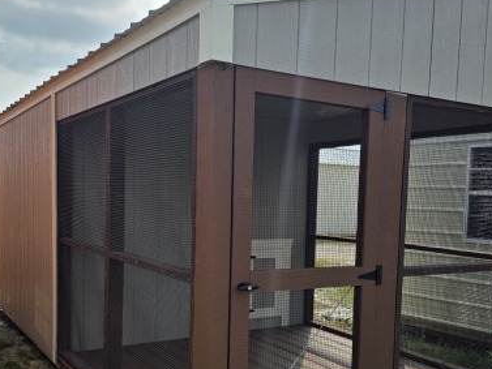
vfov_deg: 36.6
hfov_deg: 47.8
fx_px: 554
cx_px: 258
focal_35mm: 39
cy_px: 237
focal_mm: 6.3
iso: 64
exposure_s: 1/7944
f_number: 1.7
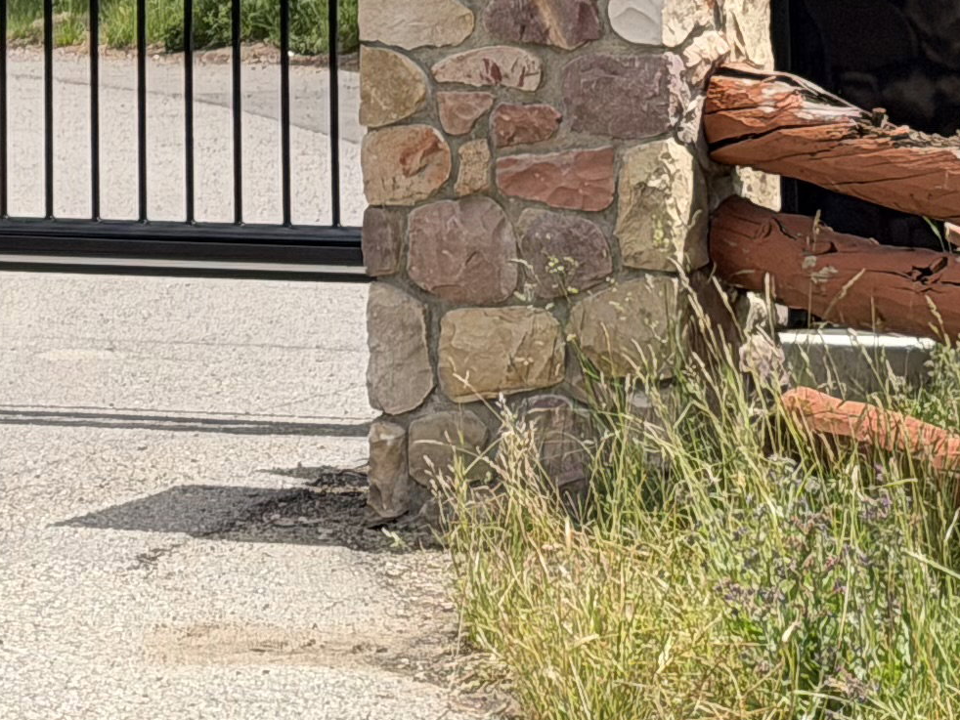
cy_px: -360
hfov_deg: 9.7
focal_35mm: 197
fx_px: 5465
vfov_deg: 7.4
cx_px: -607
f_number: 1.78
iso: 64
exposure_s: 1/4098
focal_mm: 6.76
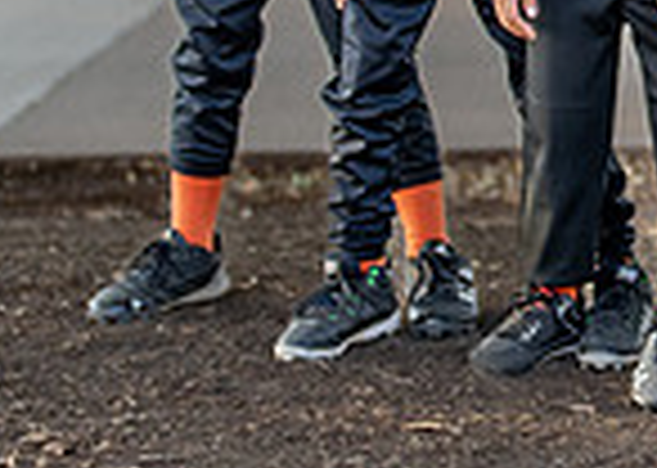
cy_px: -100
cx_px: 1273
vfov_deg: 5.4
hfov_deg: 7.3
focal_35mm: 267
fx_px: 4977
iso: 100
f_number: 1.2
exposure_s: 1/640
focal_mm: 50
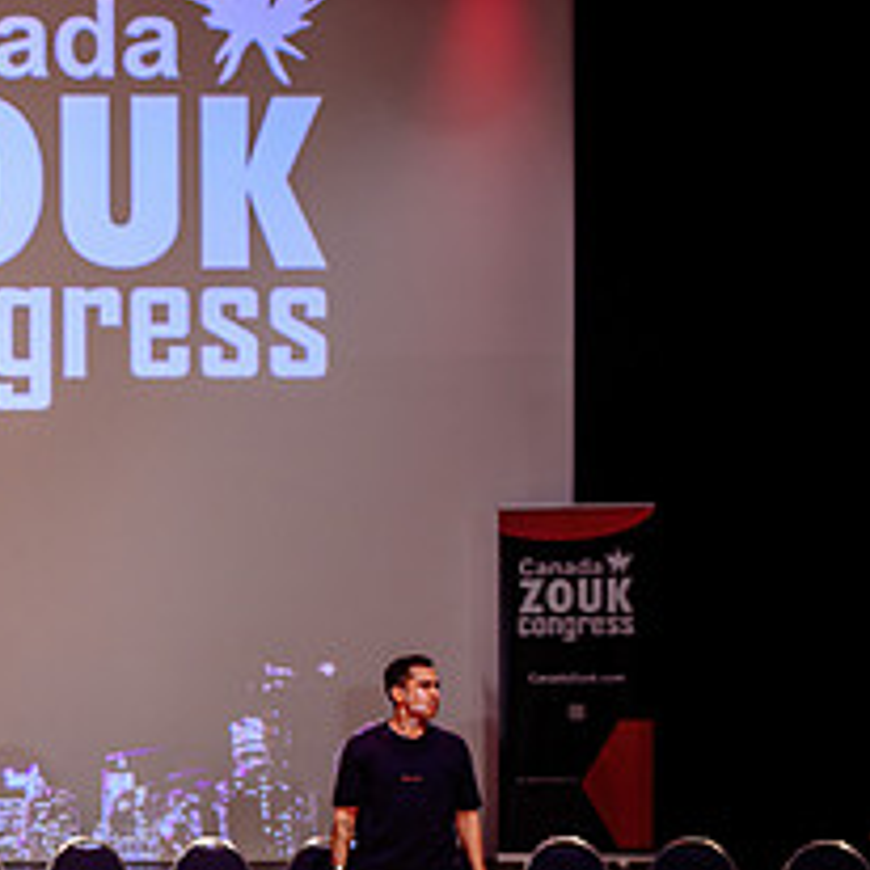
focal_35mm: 67
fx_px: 1905
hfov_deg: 22.5
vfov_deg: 25.0
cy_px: 779
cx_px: -308
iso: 1600
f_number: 2
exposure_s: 1/320
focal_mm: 28
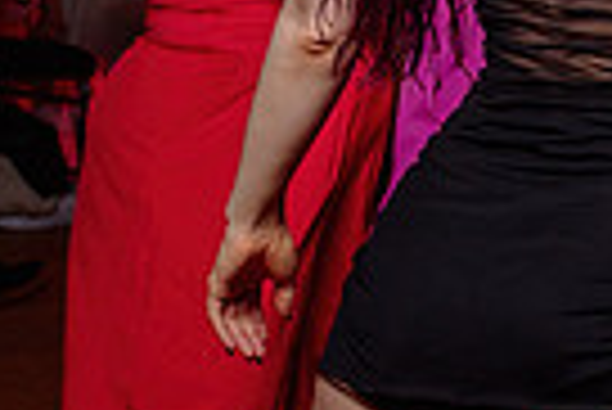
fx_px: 1940
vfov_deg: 11.9
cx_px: 1287
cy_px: 22
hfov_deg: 14.4
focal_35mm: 114
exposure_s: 1/60
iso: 800
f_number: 3.2
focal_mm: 24
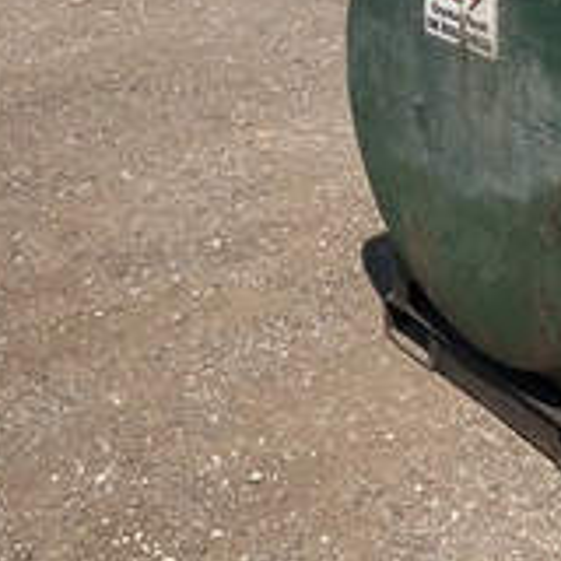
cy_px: 56
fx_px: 1173
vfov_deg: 26.0
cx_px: 680
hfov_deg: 24.3
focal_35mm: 64
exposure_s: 1/1848
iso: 25
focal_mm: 3
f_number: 1.8
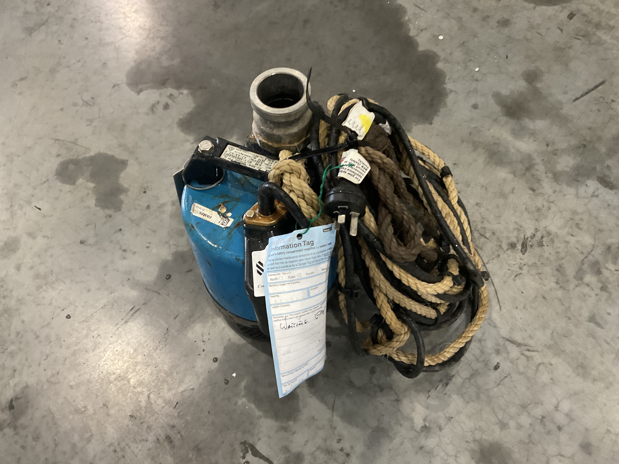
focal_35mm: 30
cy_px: 227
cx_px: 307
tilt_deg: -57.8
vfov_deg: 46.8
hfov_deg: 60.0
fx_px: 536
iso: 250
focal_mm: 3
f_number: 1.8
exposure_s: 1/50
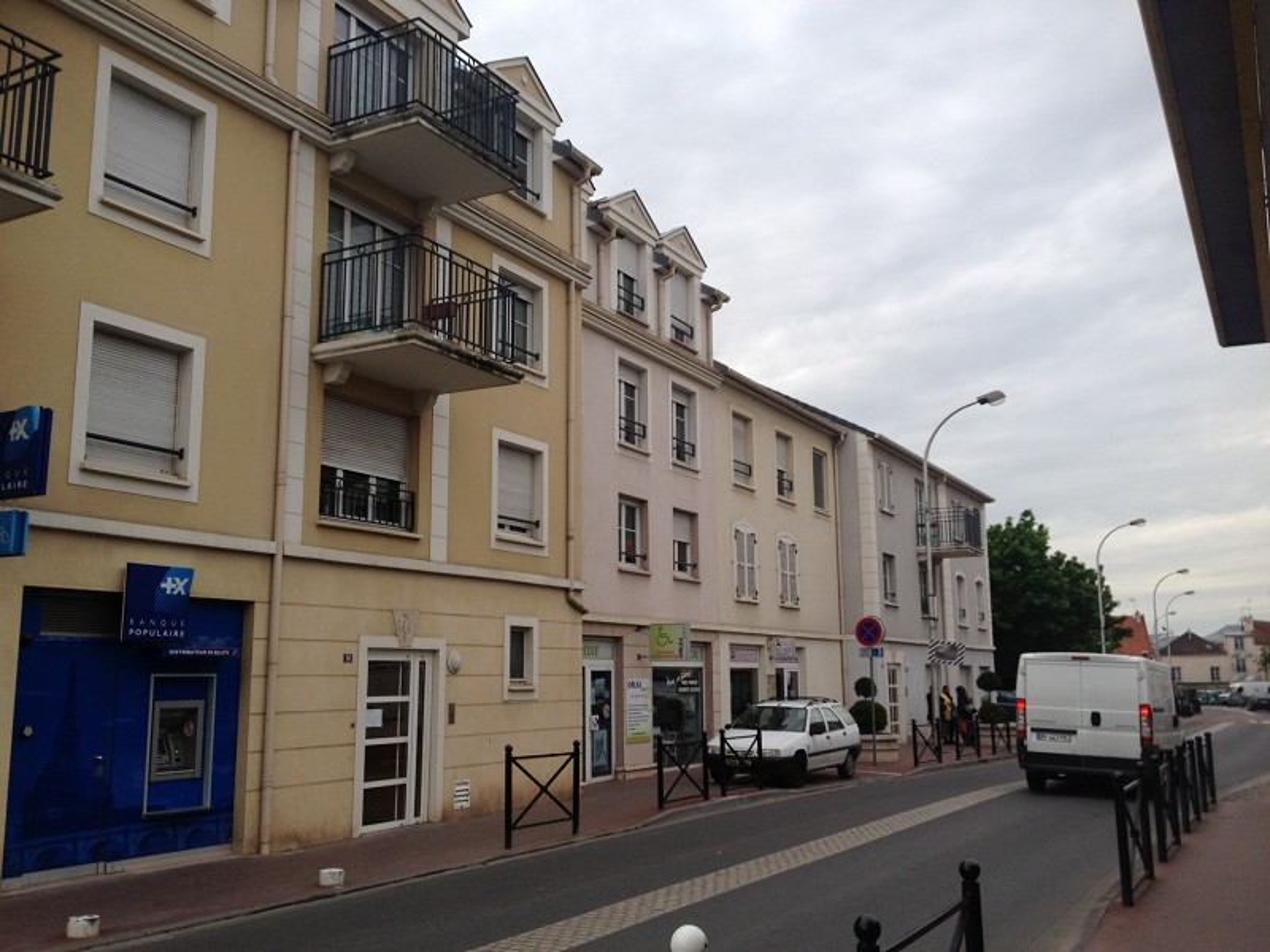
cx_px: 635
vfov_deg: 40.7
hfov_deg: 52.6
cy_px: 476
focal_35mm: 35
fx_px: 1284
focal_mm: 4.28
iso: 64
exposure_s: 1/516
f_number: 2.4
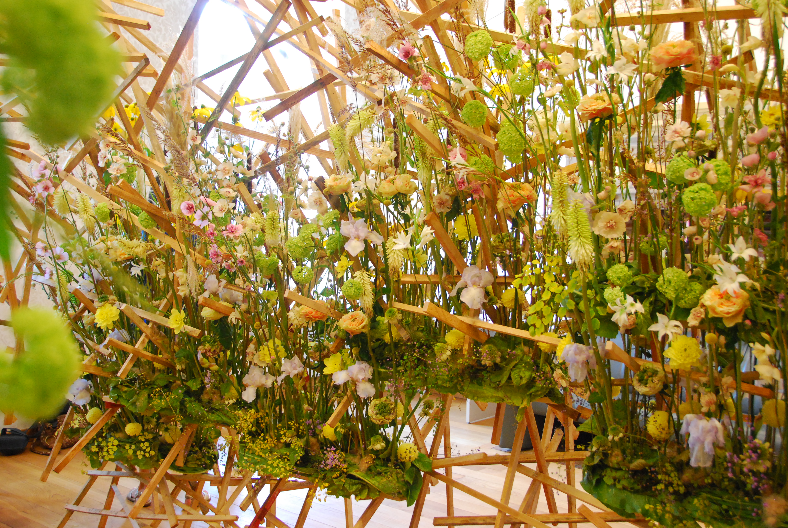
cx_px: 394
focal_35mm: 39
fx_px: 855
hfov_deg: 49.5
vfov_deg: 34.3
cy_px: 264
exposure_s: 1/30
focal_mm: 26
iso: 1100
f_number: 4
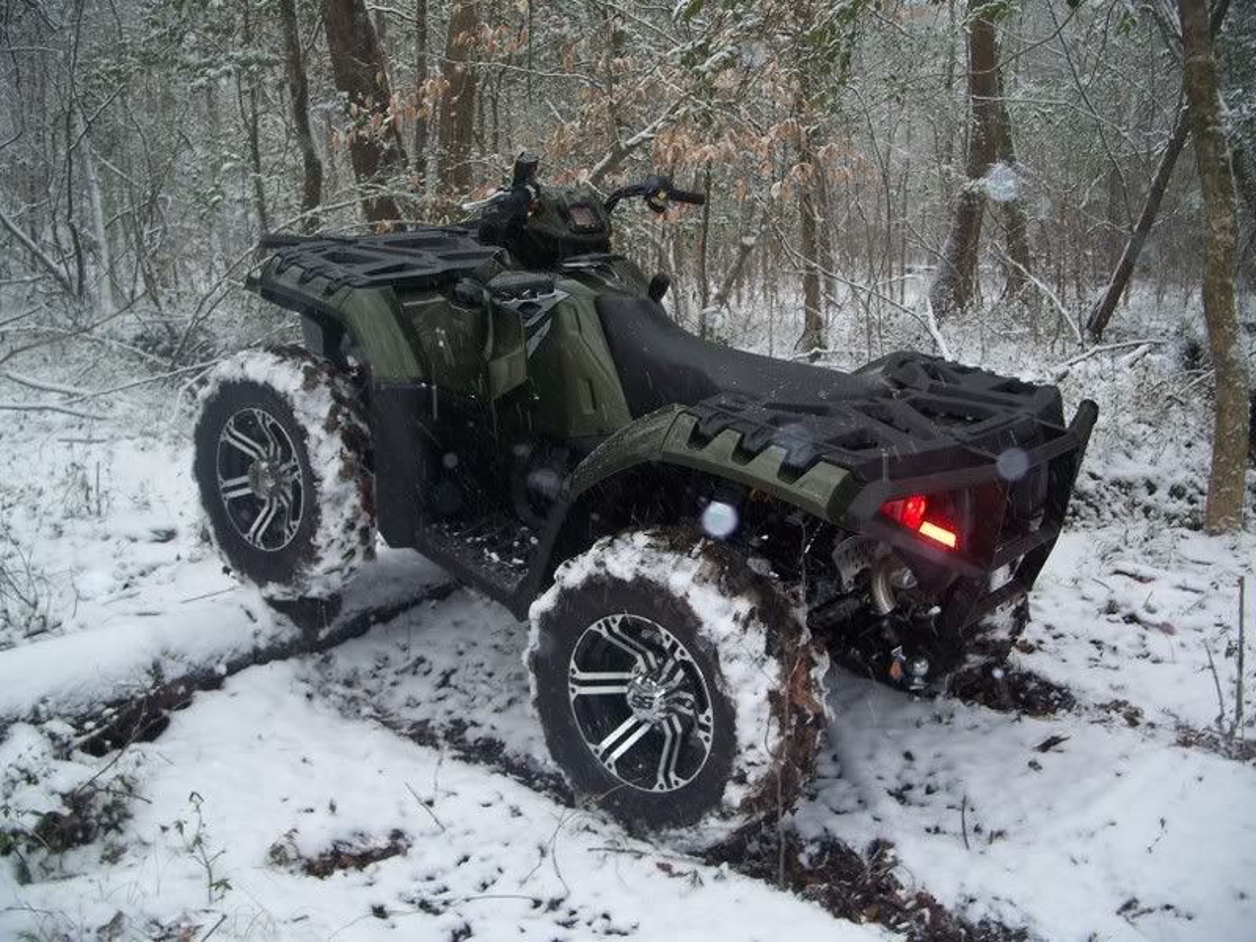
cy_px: 471
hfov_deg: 50.1
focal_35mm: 37
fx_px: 1343
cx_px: 628
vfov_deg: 38.7
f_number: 2.8
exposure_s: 1/60
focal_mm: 7.8
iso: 80
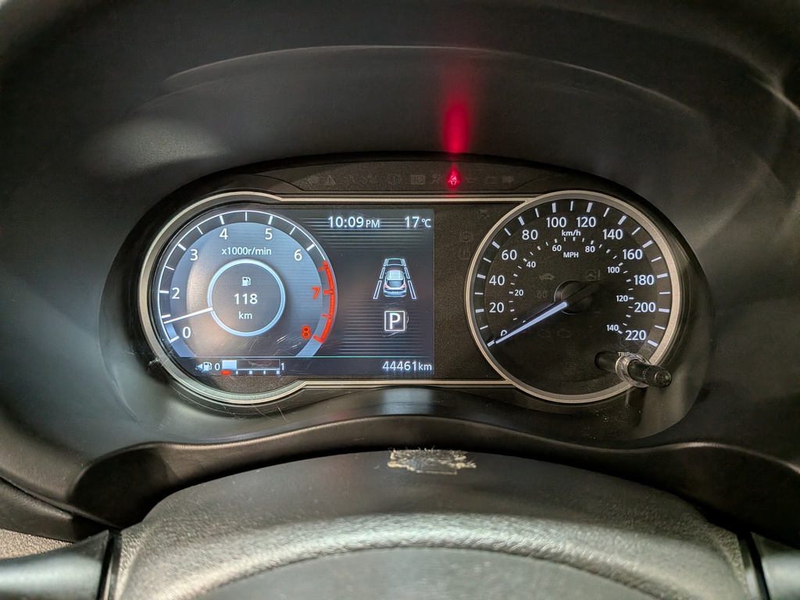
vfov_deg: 56.8
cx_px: 400
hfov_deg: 71.6
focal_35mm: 24
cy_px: 300
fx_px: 555
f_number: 1.7
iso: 77
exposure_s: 1/120
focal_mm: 4.53
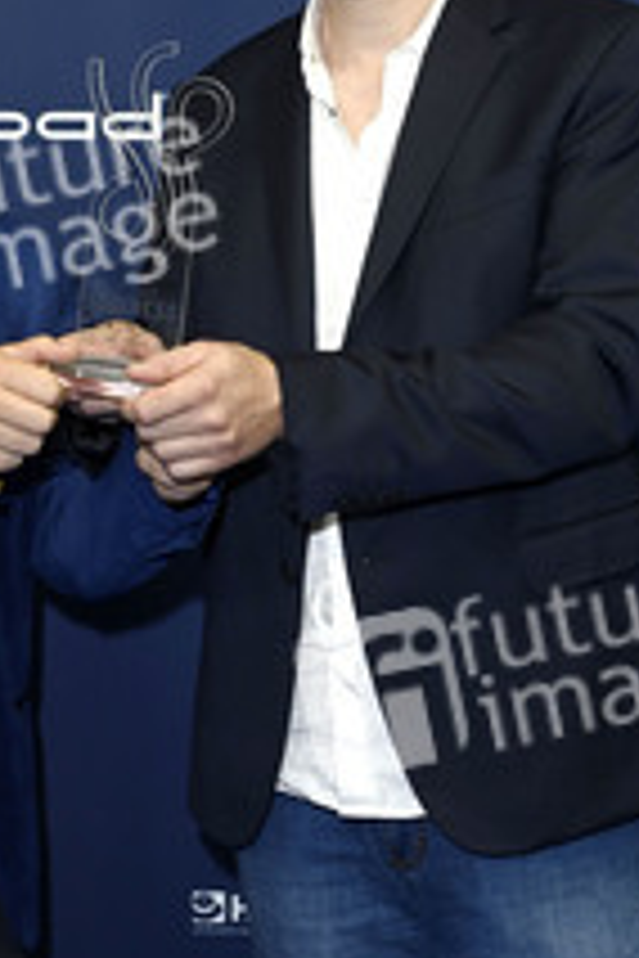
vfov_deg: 22.6
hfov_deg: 15.1
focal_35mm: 90
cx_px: 117
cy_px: 450
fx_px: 2396
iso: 800
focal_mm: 48
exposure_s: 1/250
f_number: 5
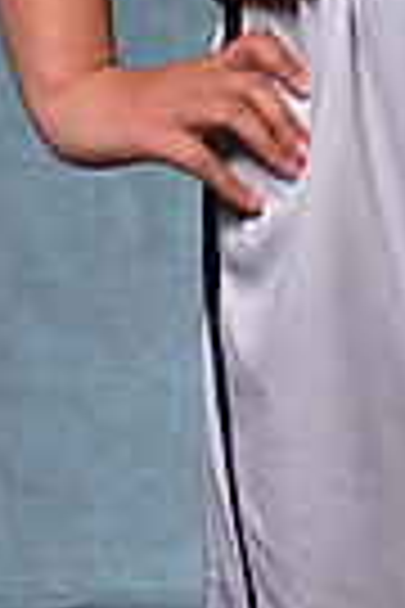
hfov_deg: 4.6
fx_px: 5079
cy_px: -676
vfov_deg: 6.6
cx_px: 461
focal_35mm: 301
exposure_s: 1/200
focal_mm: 70
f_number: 5
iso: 100
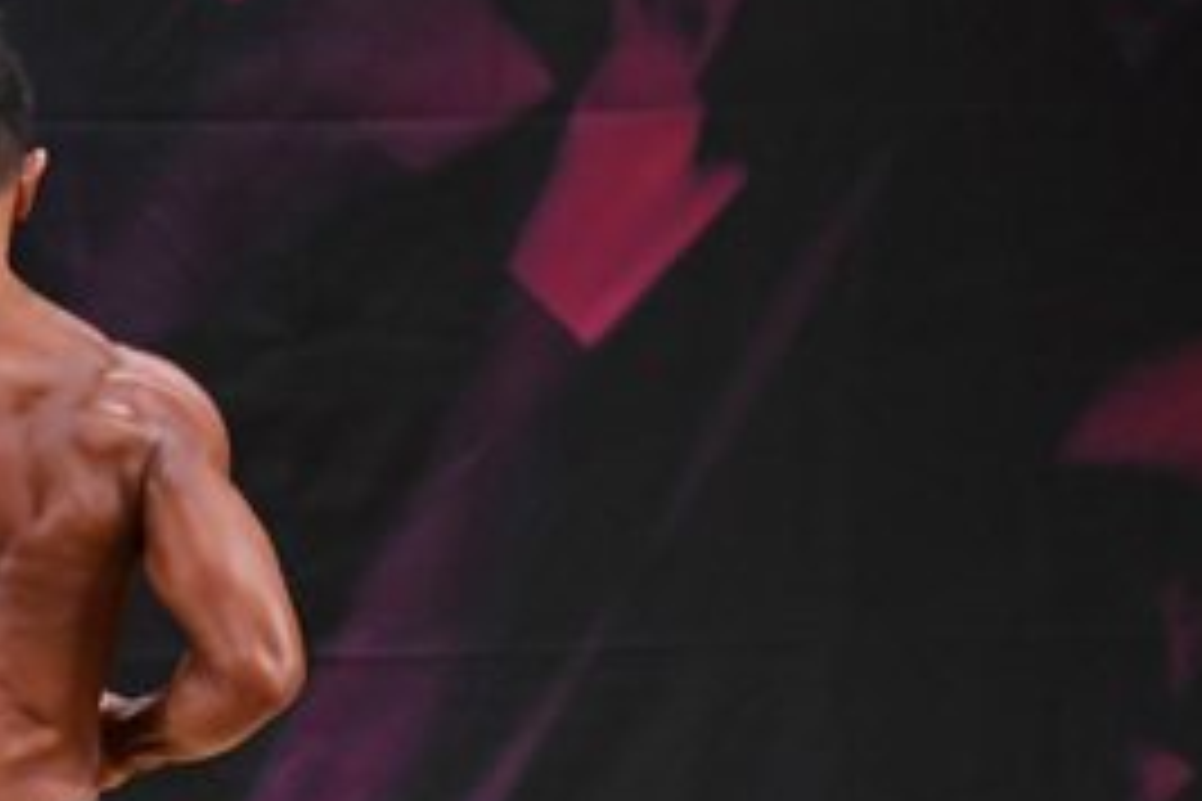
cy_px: 1048
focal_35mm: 740
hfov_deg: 2.8
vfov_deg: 1.9
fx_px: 24706
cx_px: 187
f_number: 5.6
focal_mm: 170
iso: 3200
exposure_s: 1/400
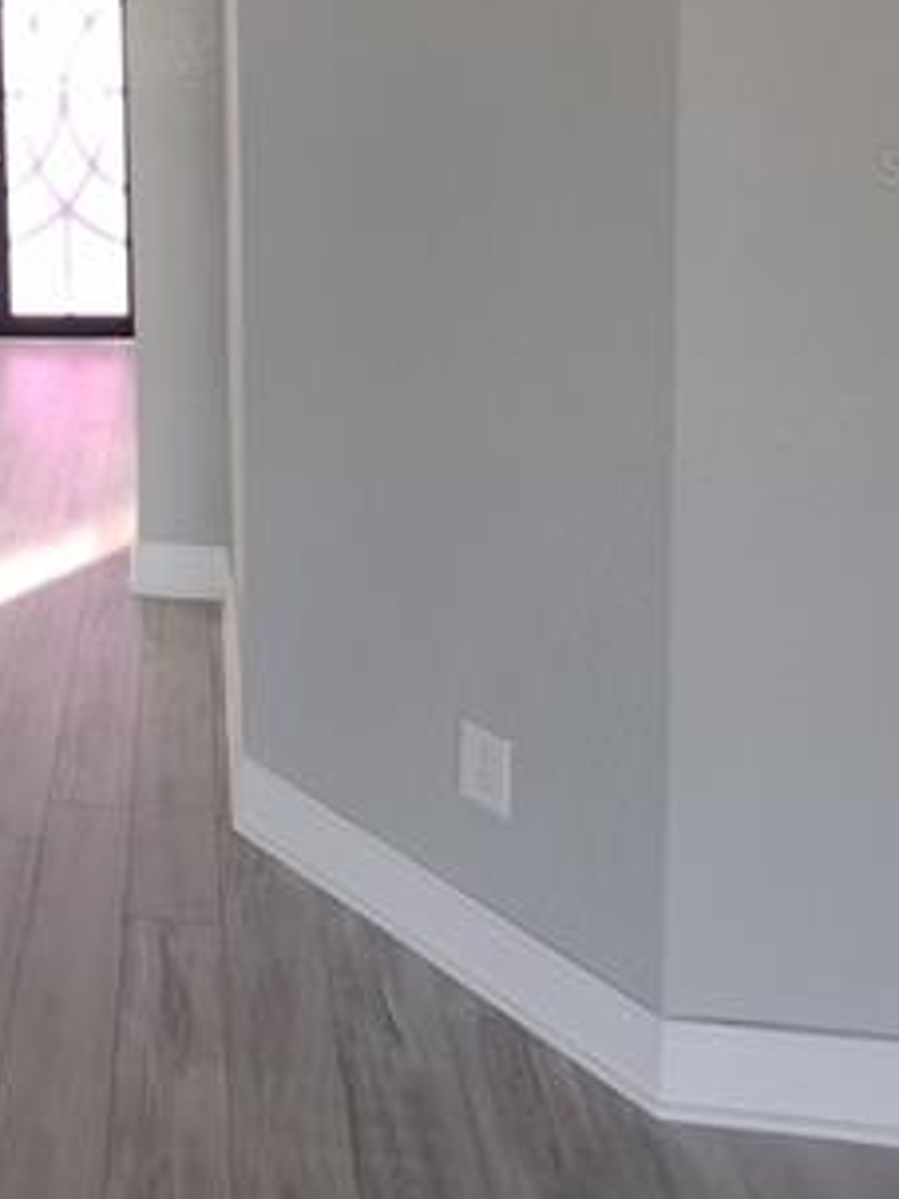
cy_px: 166
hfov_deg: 36.6
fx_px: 1144
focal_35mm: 33
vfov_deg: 50.4
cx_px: -79
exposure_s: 1/40
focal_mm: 1.74
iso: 80
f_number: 2.2
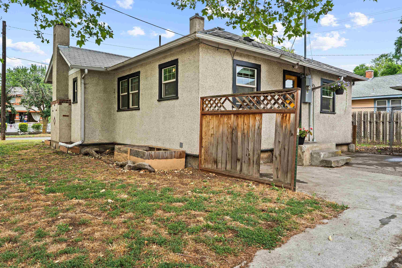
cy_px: 134
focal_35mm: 24
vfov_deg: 53.1
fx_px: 268
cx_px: 201
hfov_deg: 73.7
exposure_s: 1/8
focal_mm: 24
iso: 100
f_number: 8
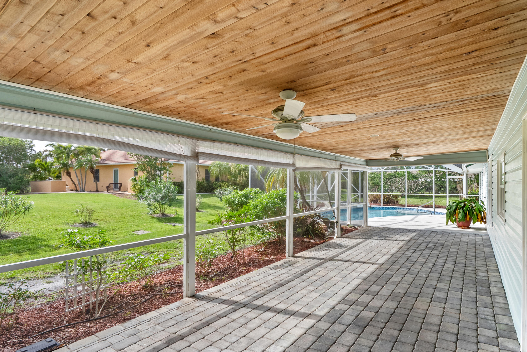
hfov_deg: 86.6
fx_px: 278
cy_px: 182
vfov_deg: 64.6
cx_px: 291
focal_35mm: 19
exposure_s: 1/40
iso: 640
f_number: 8
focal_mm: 16
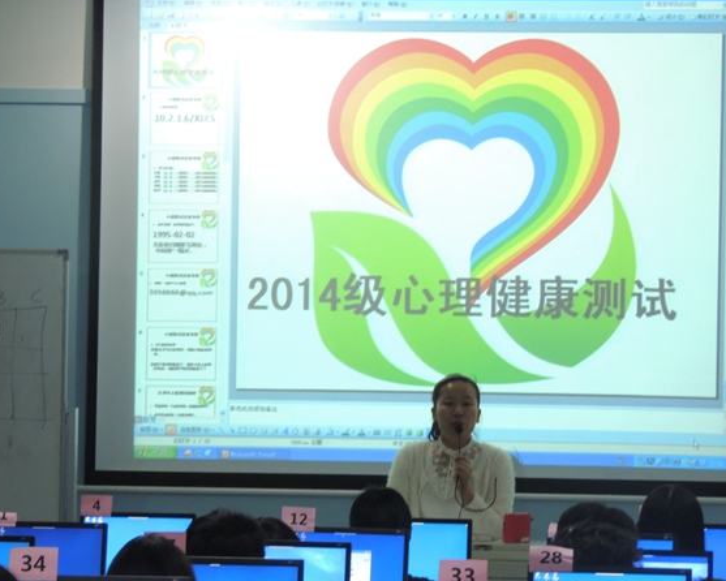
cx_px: 376
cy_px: 290
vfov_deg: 8.0
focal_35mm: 194
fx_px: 4170
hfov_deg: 10.0
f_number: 4.6
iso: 800
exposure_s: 1/15
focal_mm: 33
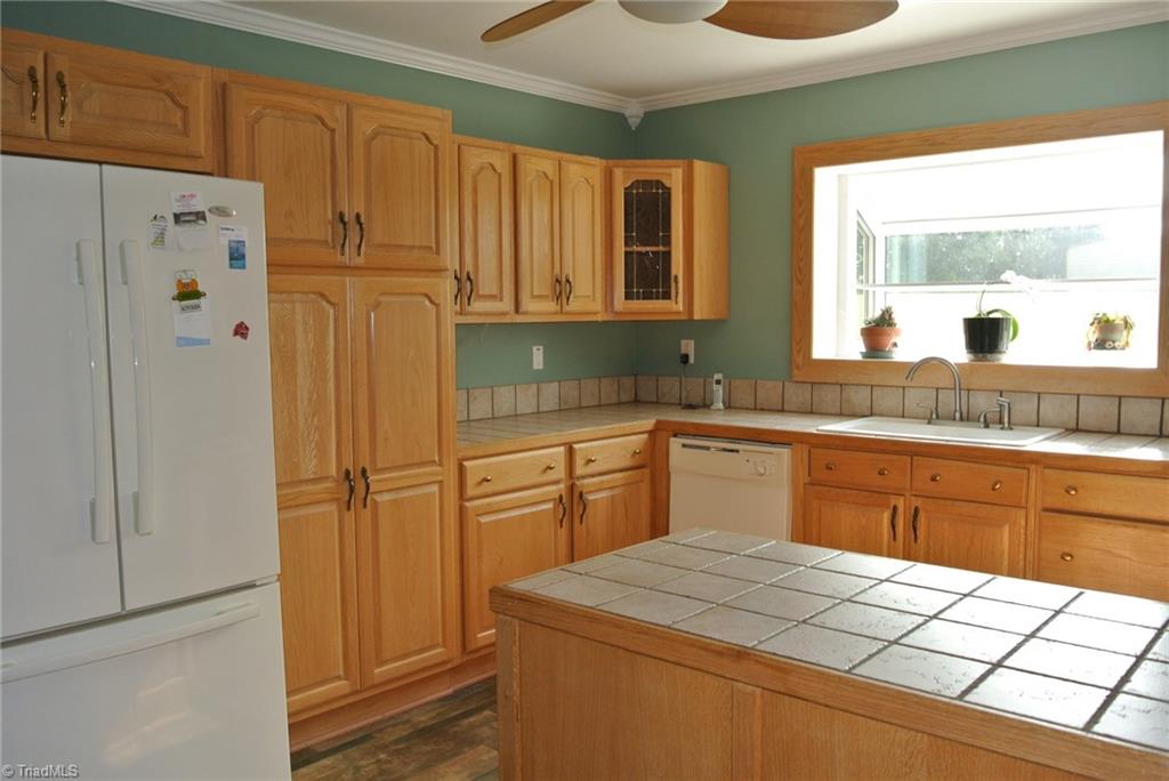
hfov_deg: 63.6
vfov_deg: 45.0
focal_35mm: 29
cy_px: 390
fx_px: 942
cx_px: 584
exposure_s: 1/60
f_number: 5
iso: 200
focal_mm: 11
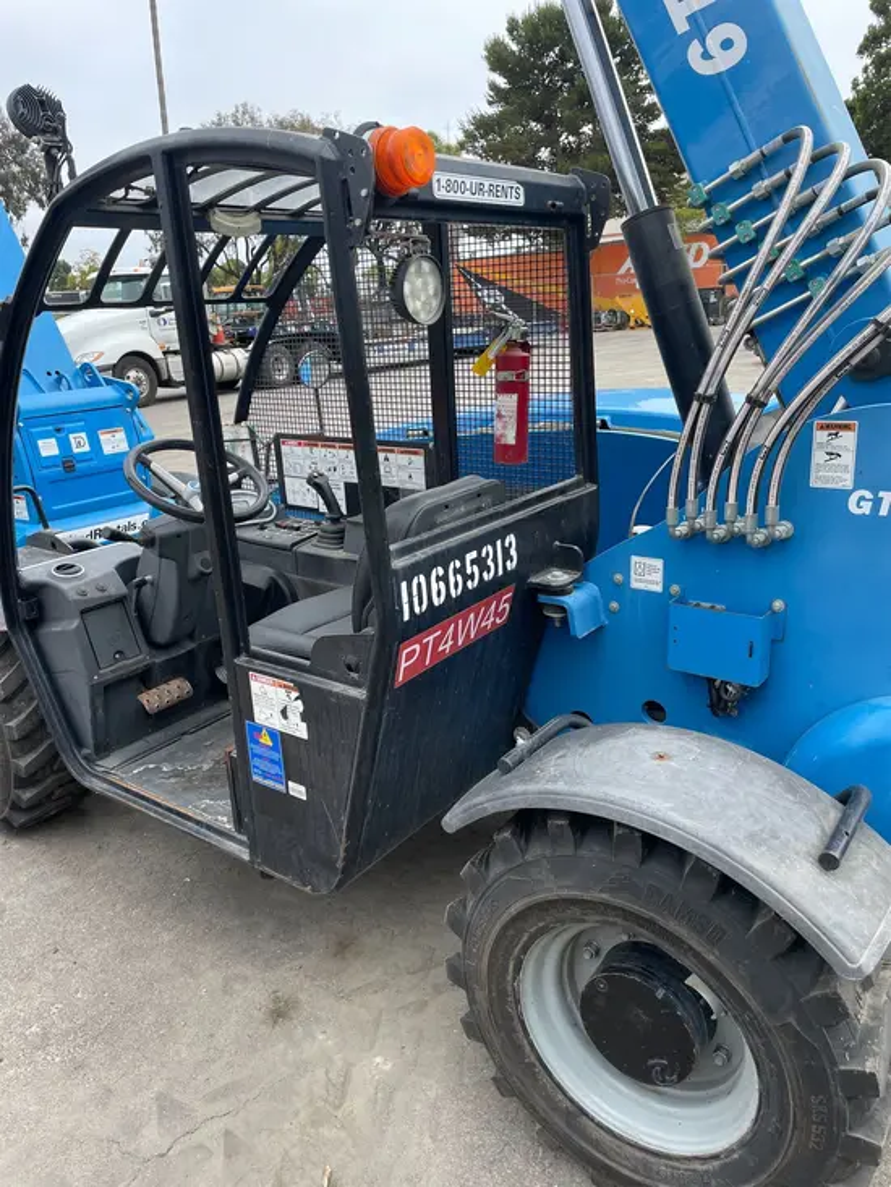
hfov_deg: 53.1
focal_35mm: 26
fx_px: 892
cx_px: 446
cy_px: 594
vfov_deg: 67.3
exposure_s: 1/910
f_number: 1.6
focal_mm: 4.2
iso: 32
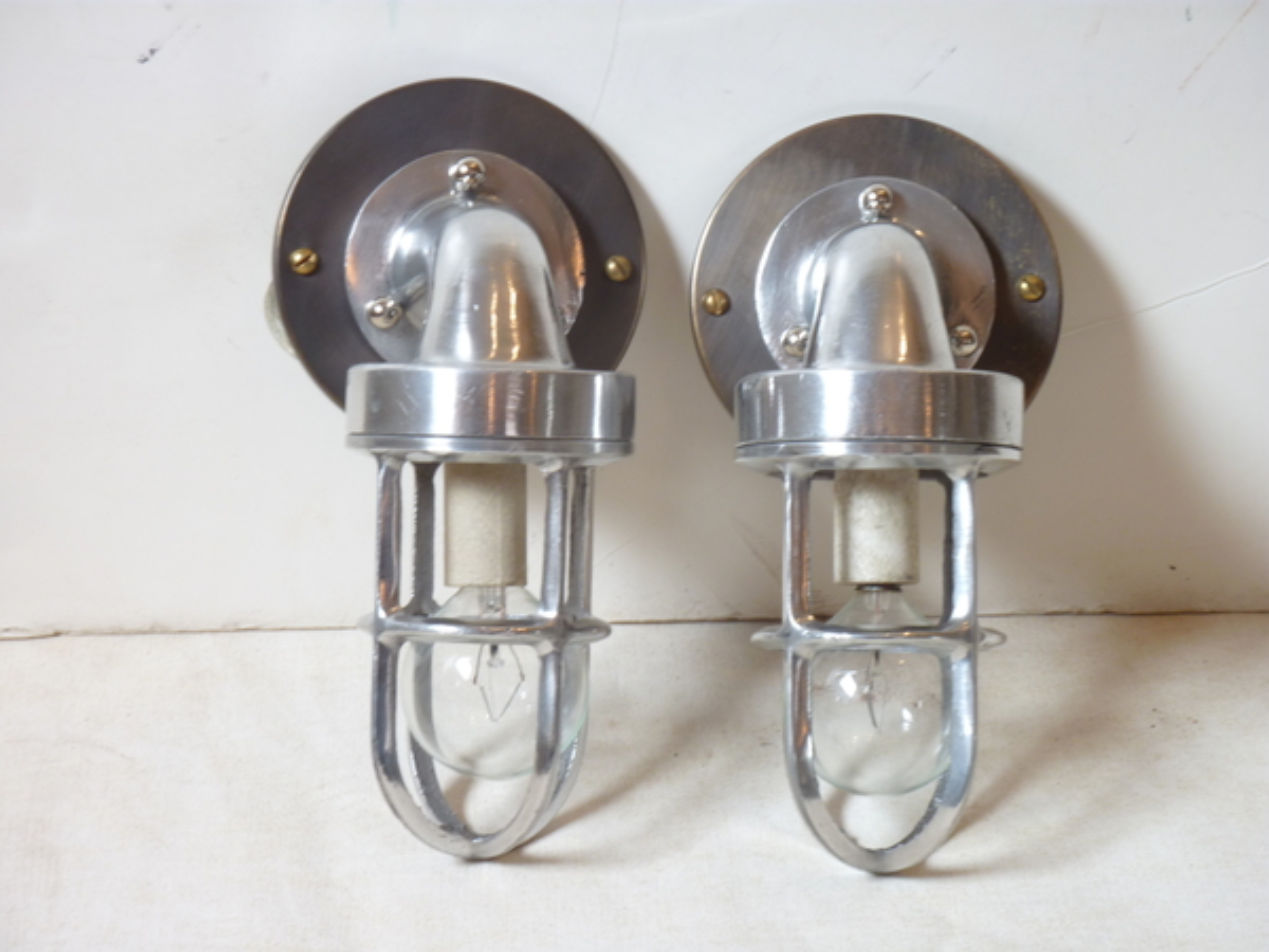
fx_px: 4069
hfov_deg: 17.7
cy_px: 476
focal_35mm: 111
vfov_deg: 13.3
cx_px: 634
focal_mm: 18.2
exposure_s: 1/8
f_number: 4.4
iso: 80
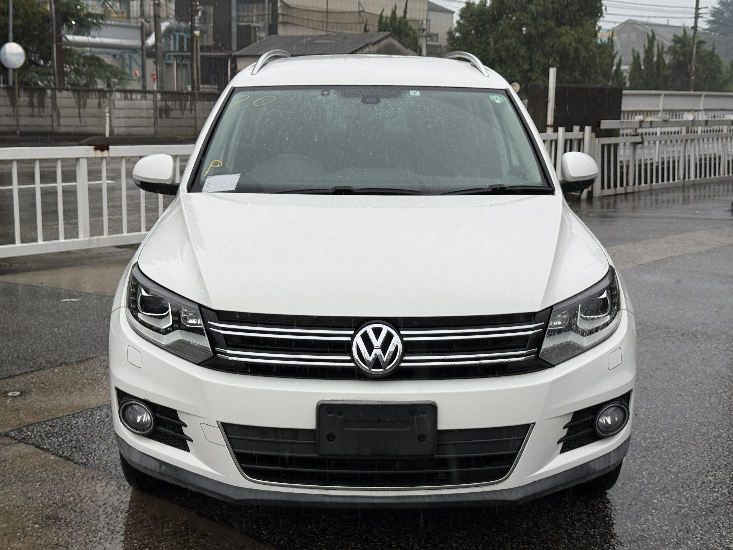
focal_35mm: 48
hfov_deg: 39.7
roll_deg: -1.3
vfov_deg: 30.3
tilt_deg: -9.8
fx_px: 1016
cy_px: 275
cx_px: 366
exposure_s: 1/396
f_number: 1.78
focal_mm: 6.76
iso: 64
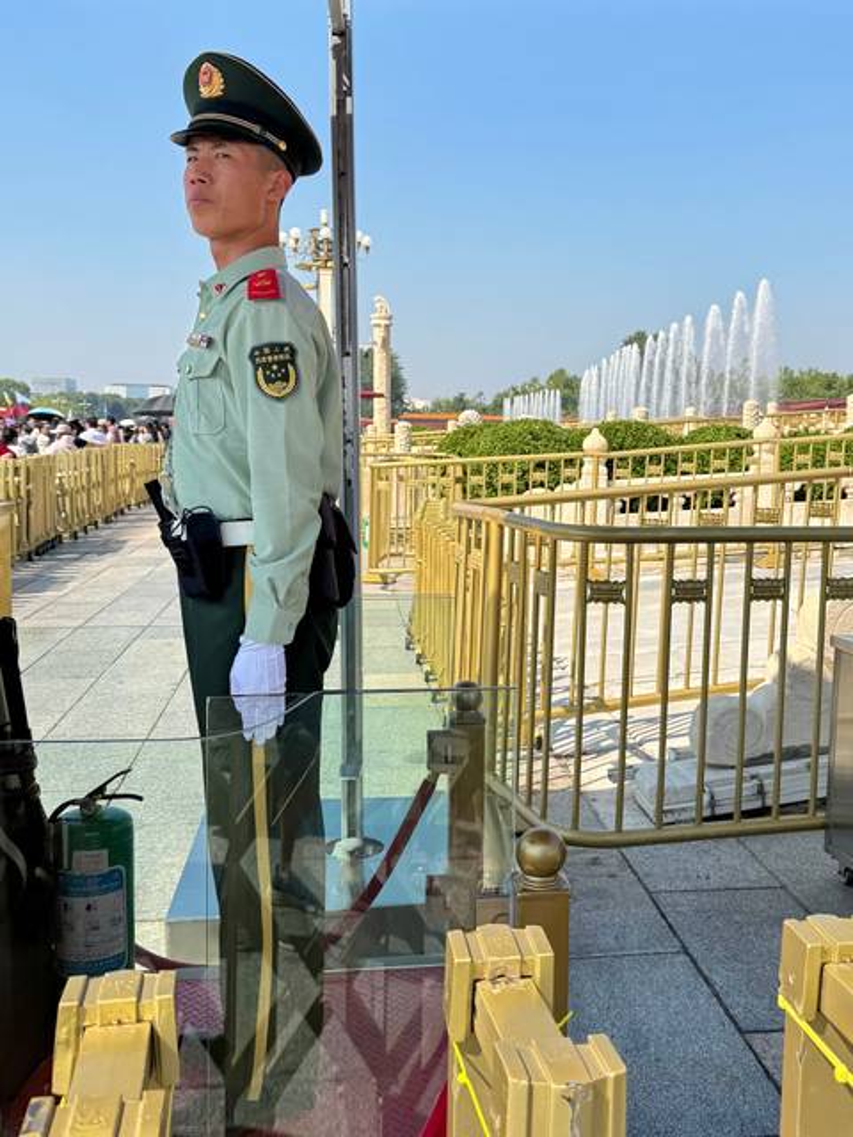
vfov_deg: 71.6
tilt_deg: -4.8
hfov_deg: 56.8
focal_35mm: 24
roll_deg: -1.9
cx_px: 426
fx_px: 789
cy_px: 568
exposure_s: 1/4310
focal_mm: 6.76
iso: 80
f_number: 1.78
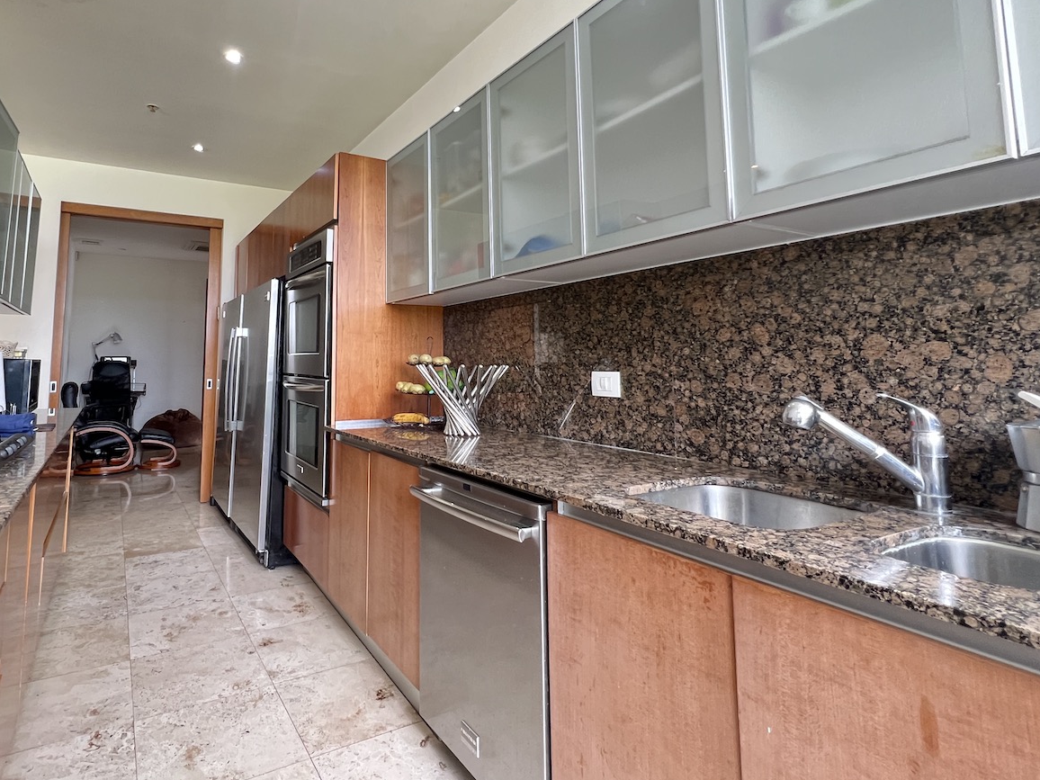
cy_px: 311
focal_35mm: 18
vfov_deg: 70.8
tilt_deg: +6.1
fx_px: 541
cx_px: 431
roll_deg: +0.5
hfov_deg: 86.9
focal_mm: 1.57
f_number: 1.8
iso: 250
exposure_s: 1/66
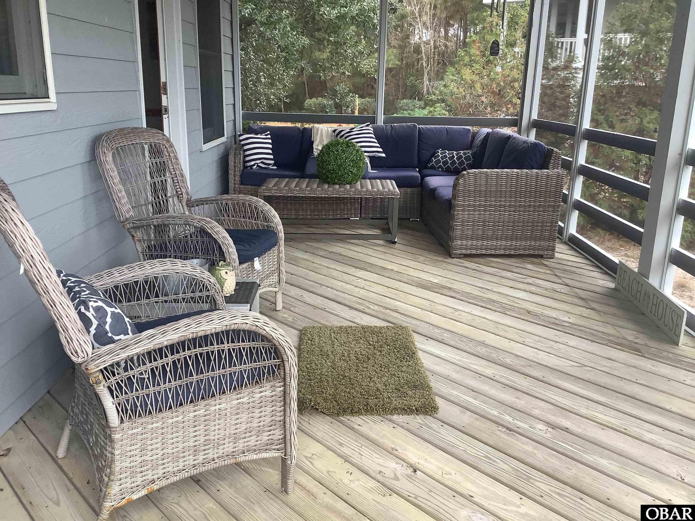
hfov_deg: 58.4
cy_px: 260
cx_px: 348
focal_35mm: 31
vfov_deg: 45.4
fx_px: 622
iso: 64
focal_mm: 3.3
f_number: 2.4
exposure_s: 1/120
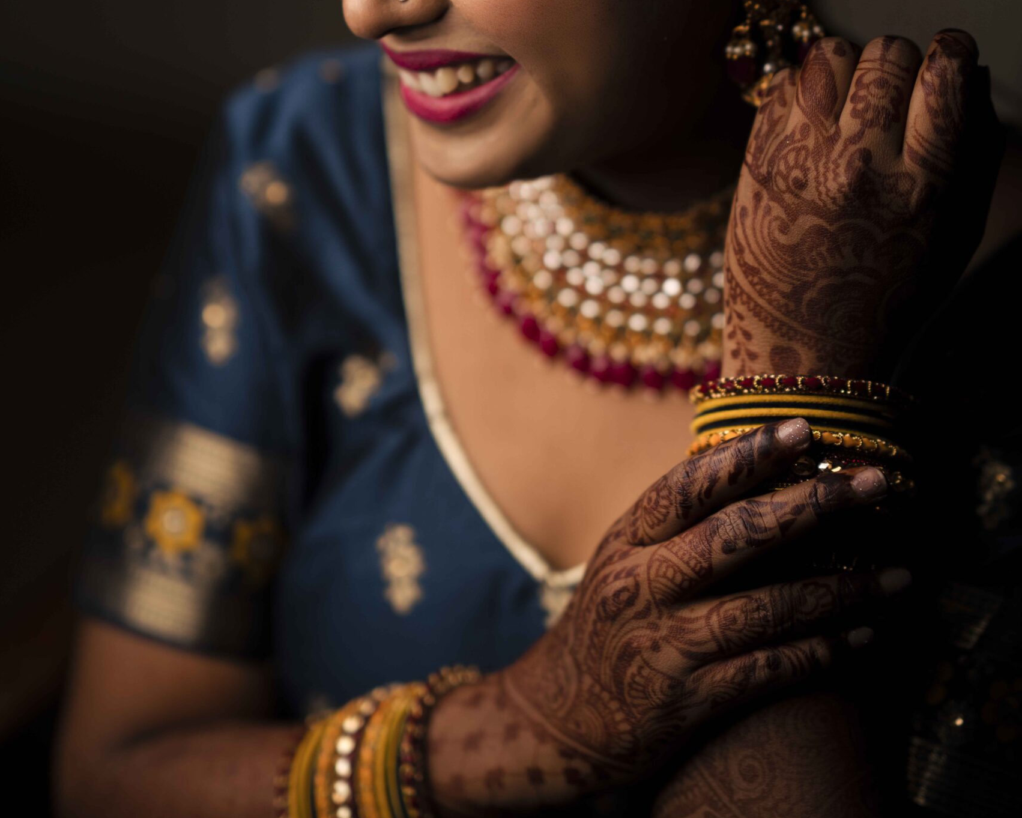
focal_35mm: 120
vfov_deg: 12.8
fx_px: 3630
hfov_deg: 16.0
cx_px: 511
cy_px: 218
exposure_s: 1/1250
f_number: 1.6
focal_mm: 85
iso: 50
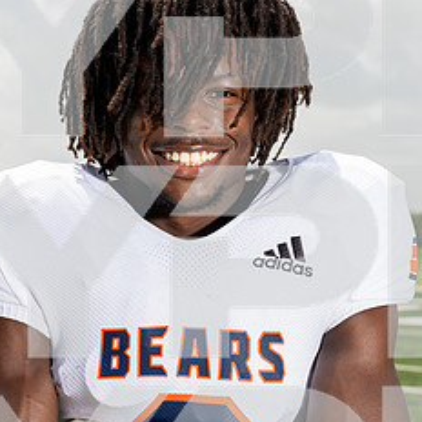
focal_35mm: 138
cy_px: 263
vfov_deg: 12.6
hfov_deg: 12.6
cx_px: 135
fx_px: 1903
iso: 100
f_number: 8
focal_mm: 65
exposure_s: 1/250
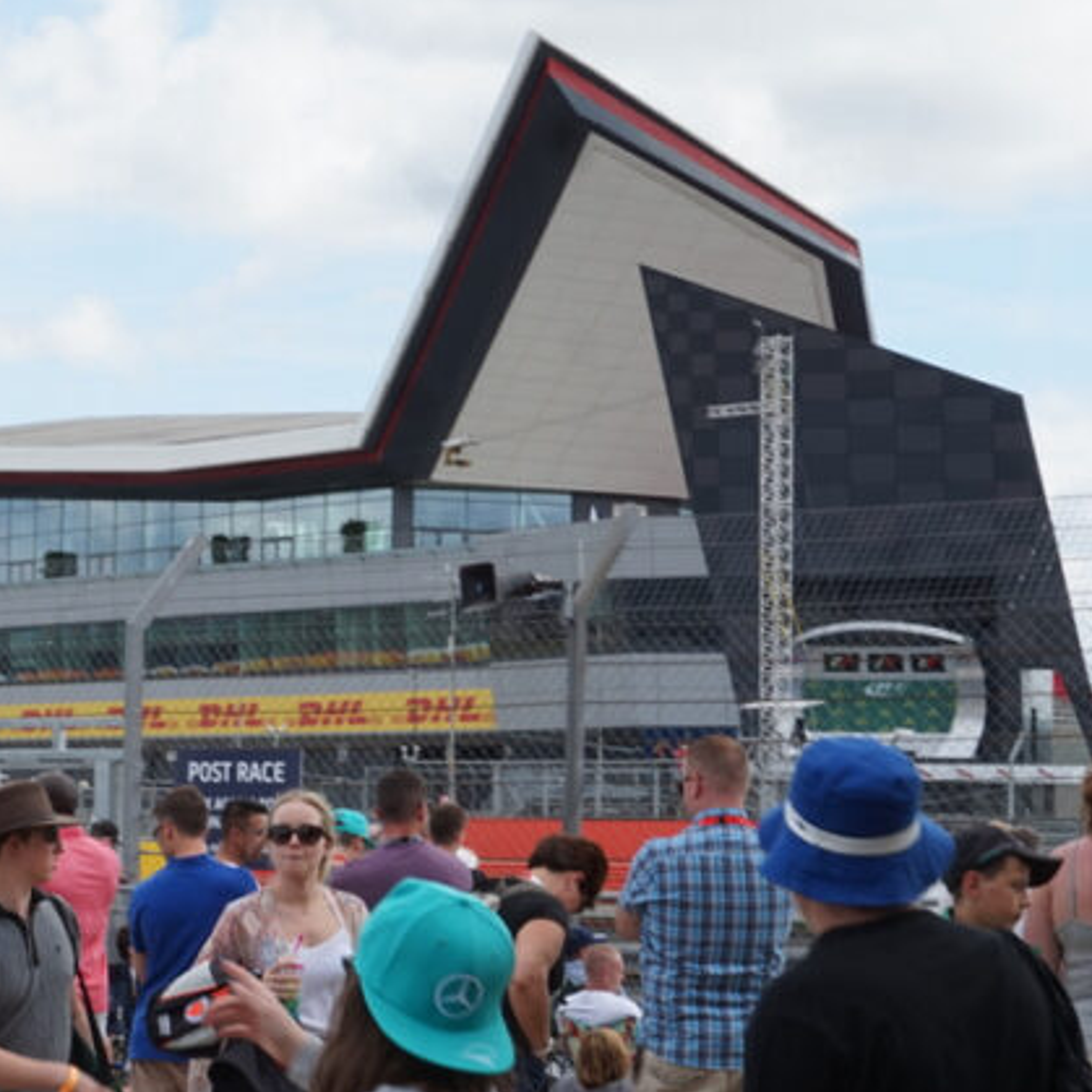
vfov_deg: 16.0
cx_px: 31
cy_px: 633
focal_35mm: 109
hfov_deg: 15.7
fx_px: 3892
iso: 100
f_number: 11
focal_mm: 35
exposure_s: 1/100
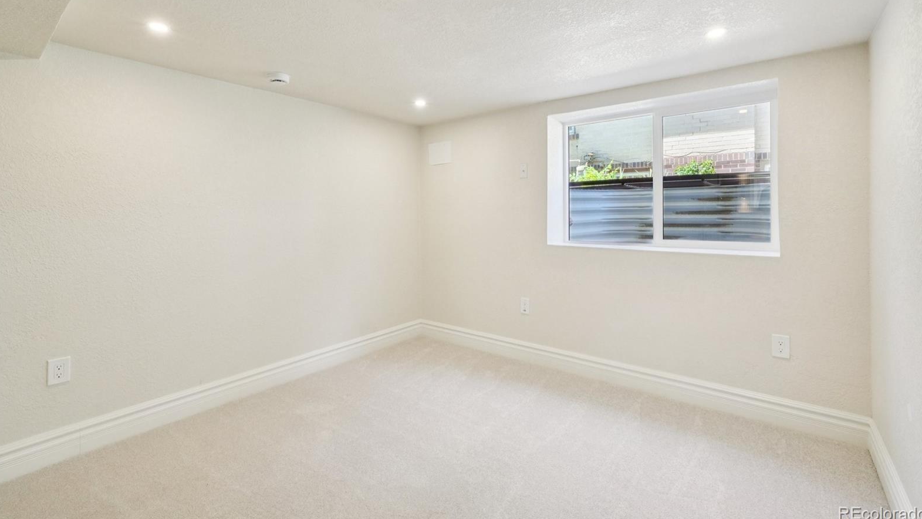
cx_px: 464
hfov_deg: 99.4
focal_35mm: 16
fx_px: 391
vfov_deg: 66.6
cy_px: 213
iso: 800
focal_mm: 10
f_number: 8
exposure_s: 1/20
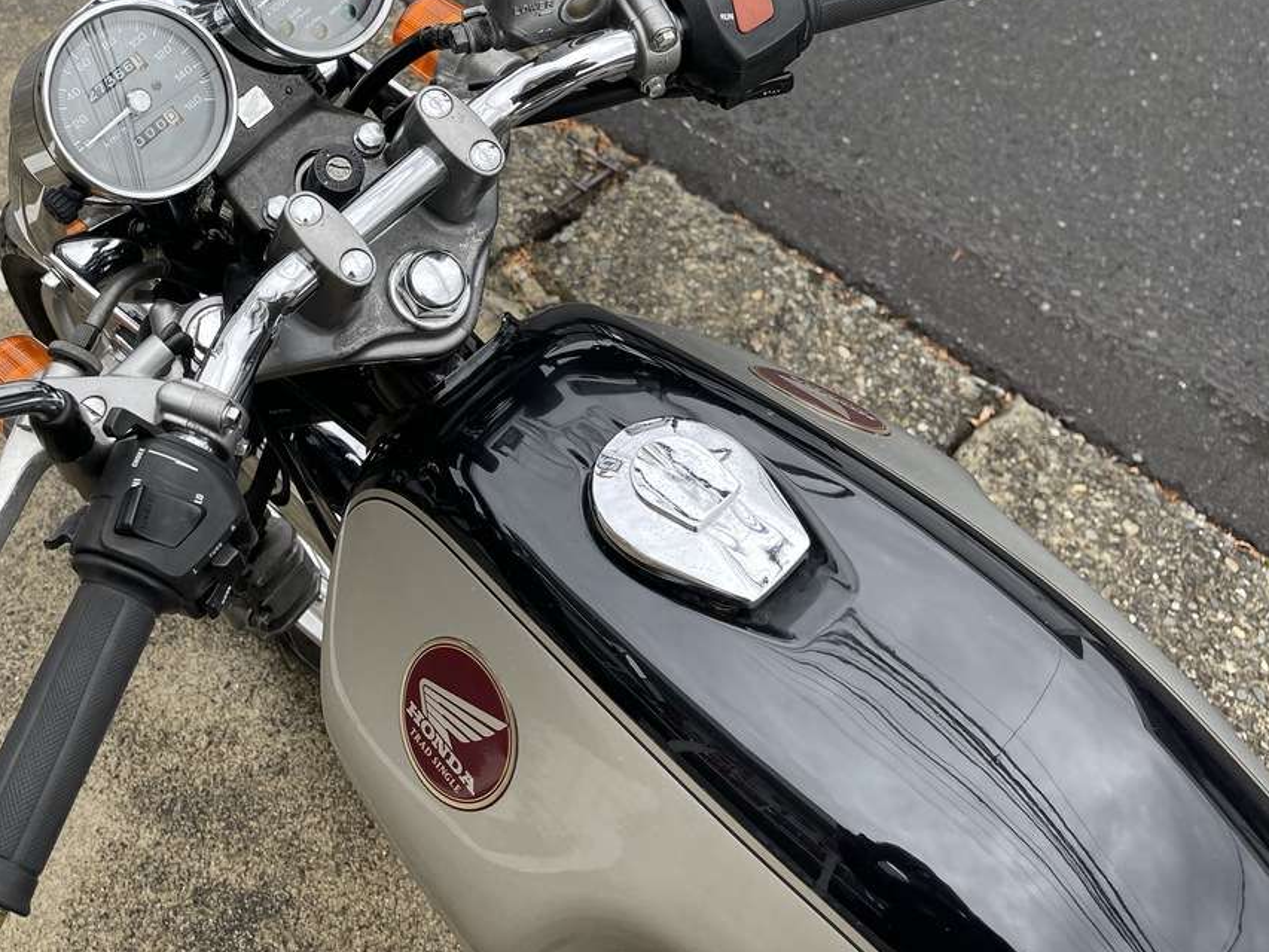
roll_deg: -0.9
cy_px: 242
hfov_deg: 46.5
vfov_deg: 36.0
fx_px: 1430
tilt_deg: -43.8
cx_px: 353
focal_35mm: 39
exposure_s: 1/377
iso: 32
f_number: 1.6
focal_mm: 5.1
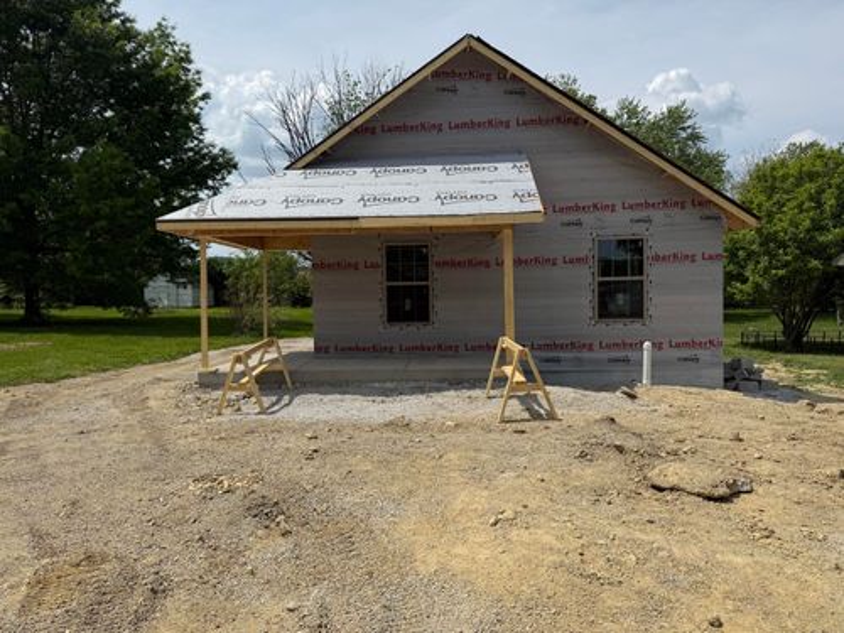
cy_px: 316
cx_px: 422
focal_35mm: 24
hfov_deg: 71.6
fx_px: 585
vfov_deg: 56.8
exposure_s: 1/9091
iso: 80
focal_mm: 6.76
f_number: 1.78
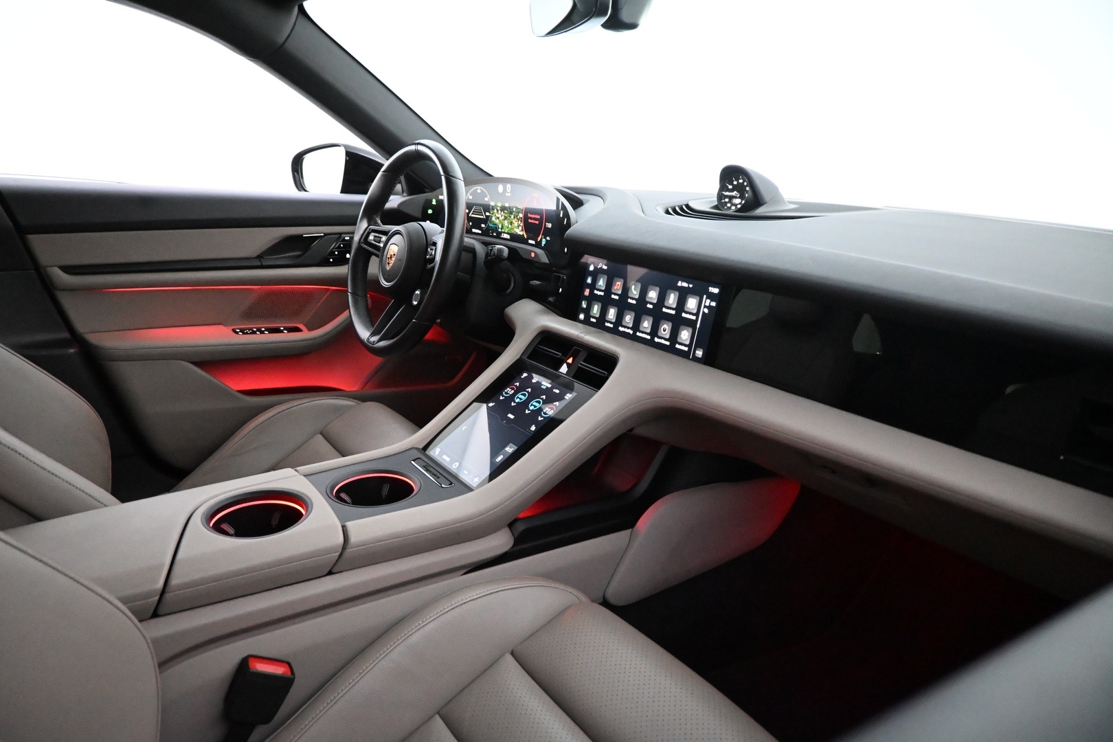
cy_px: 371
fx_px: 742
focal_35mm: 24
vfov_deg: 53.1
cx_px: 556
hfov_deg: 73.7
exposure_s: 1/60
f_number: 3.5
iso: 8000
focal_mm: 16
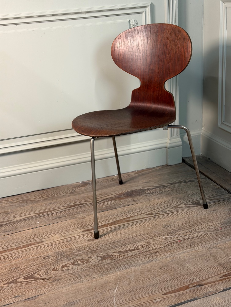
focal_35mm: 48
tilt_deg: -20.2
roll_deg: +4.7
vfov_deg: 39.7
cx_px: 116
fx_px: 427
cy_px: 154
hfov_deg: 30.3
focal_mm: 6.76
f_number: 1.78
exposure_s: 1/50
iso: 125
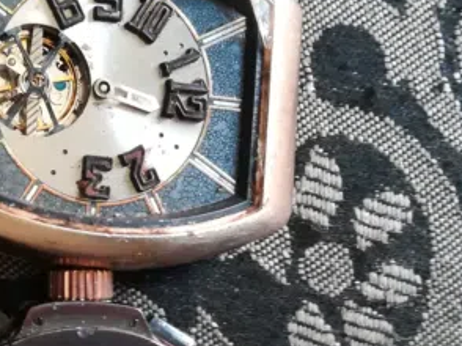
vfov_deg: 17.2
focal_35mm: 85
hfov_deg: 22.2
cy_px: 269
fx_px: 1134
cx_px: 0
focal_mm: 3.83
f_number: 2.2
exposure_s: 1/33.3
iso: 320
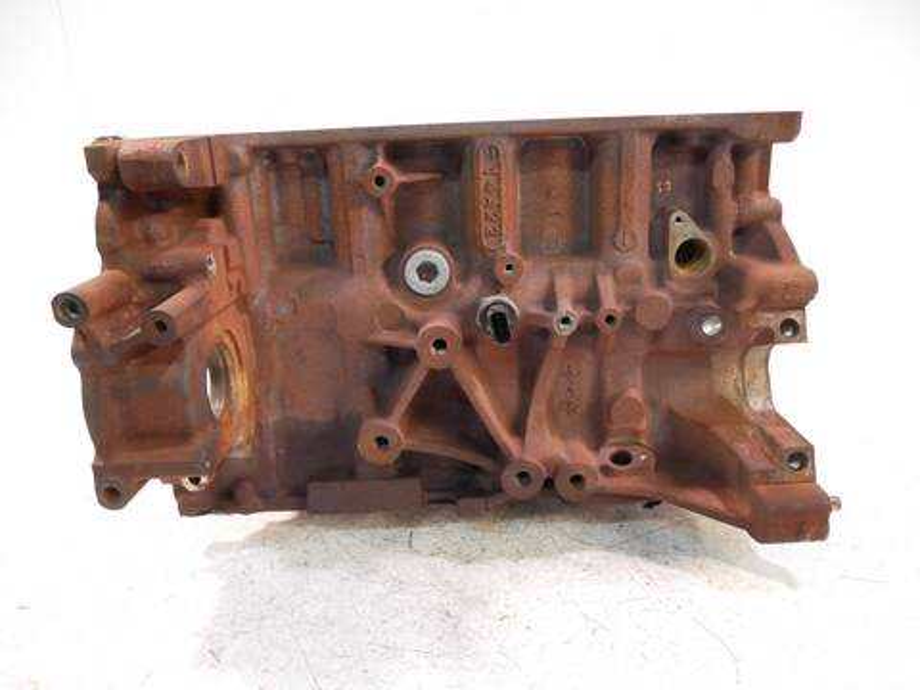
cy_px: 345
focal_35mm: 24
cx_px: 460
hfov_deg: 71.6
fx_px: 638
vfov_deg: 56.8
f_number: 3.5
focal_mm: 12
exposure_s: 1/60
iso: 2000
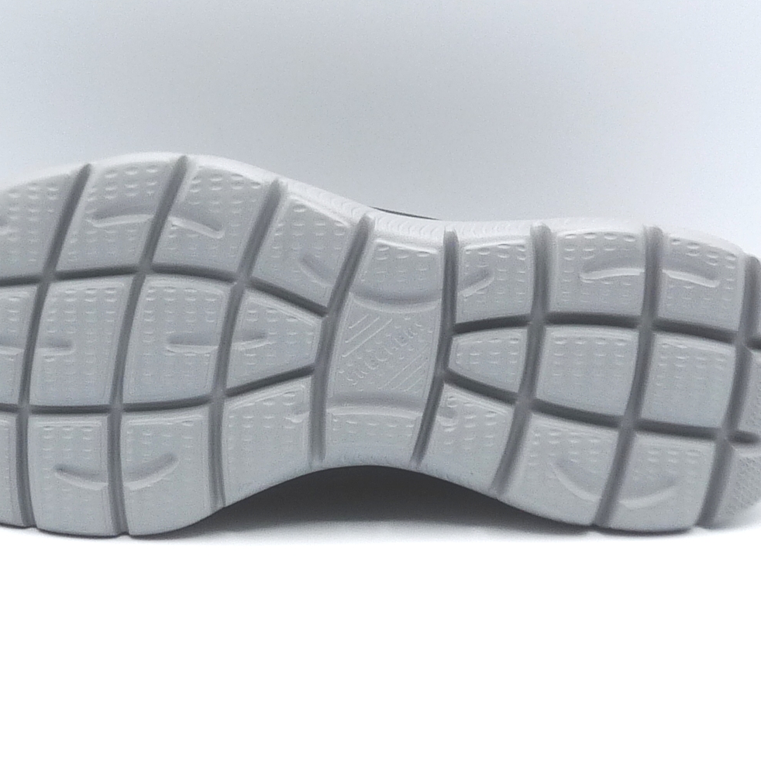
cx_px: 333
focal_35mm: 72
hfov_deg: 24.0
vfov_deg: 24.0
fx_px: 1791
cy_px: 363
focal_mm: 4.9
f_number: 4
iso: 100
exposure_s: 1/250
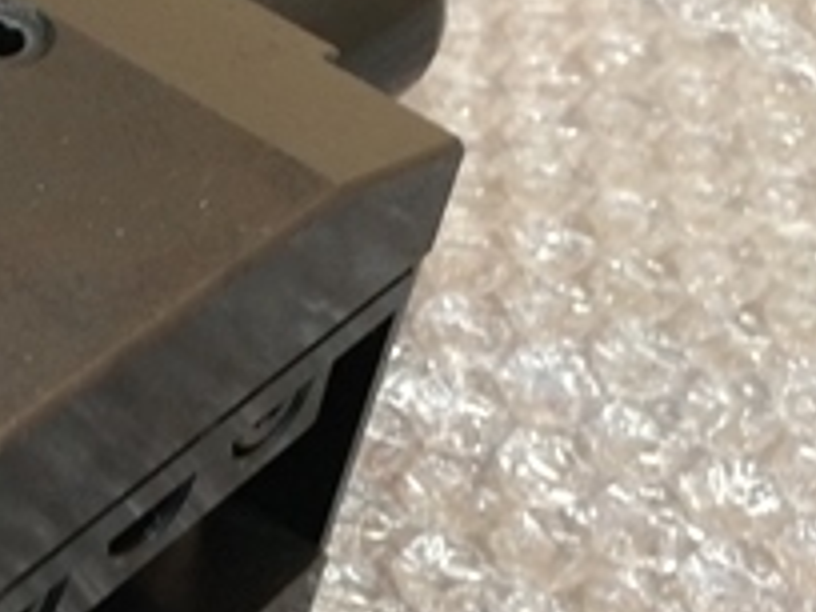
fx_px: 2145
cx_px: -28
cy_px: 424
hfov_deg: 20.7
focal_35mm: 91
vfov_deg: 16.2
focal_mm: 4.15
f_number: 2.2
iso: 125
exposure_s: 1/30
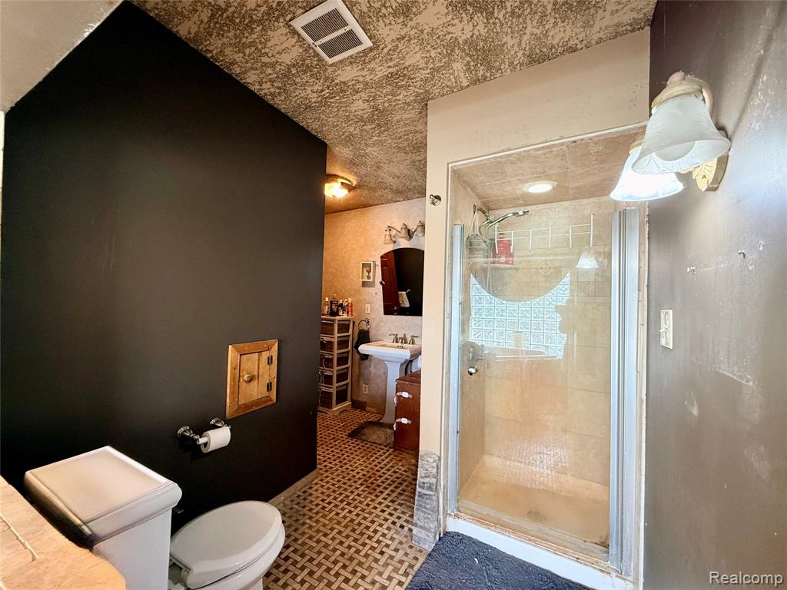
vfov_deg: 85.7
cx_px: 394
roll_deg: -1.5
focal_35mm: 14
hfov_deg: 102.1
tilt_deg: +1.4
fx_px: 318
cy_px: 295
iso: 320
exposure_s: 1/60
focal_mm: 2.22
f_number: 2.2
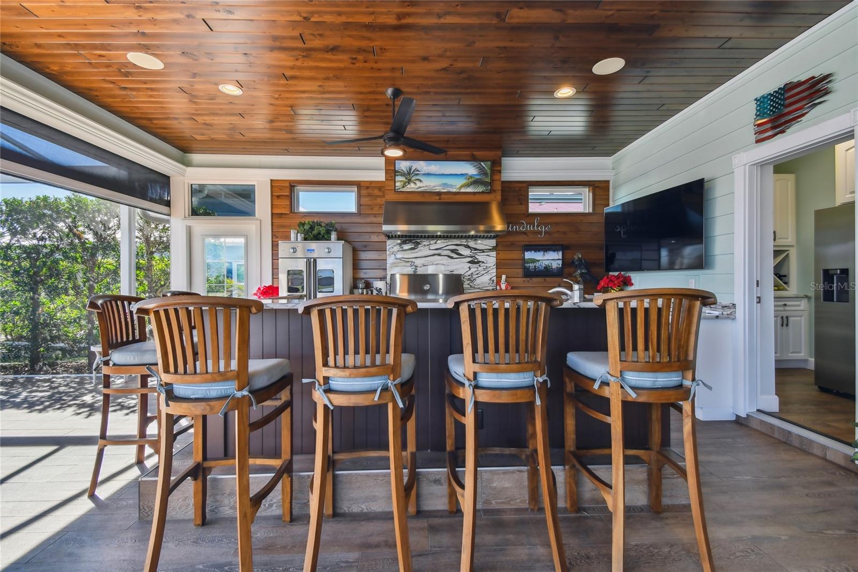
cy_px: 286
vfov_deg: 77.3
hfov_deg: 100.4
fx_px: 357
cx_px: 429
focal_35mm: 15
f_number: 7.1
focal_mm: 10
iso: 100
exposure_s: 1/100
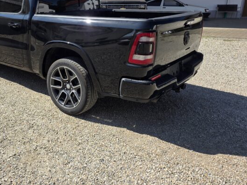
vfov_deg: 40.2
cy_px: 62
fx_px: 250
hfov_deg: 50.8
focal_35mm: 35
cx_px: 67
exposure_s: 1/4237
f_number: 1.7
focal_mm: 6.25
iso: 80
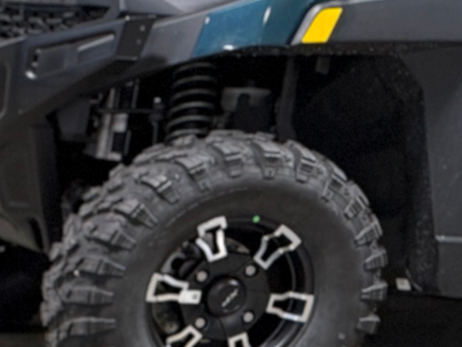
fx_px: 1802
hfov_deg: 10.9
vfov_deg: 10.6
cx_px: -833
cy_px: 511
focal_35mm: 135
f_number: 1.78
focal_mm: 6.76
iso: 160
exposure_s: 1/60
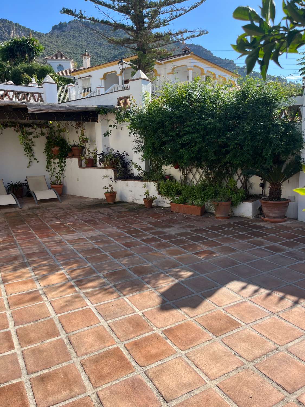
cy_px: 204
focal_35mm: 26
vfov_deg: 67.3
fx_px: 305
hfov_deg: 53.1
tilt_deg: -9.8
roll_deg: +3.9
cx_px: 152
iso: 50
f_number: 1.6
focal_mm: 5.1
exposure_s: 1/1647
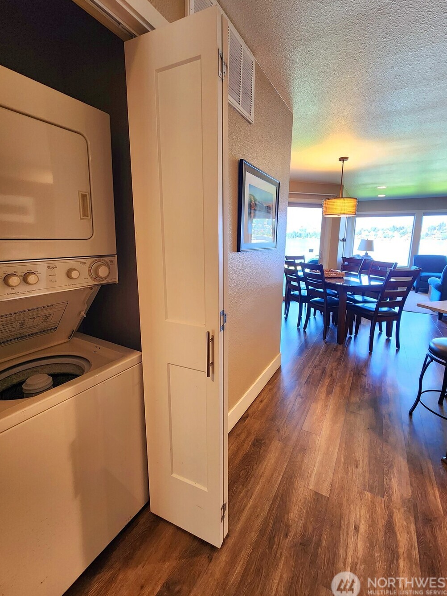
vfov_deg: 102.0
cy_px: 286
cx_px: 227
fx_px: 241
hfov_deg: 85.7
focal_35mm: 14
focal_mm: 2.2
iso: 250
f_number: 2.2
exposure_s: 1/60.2
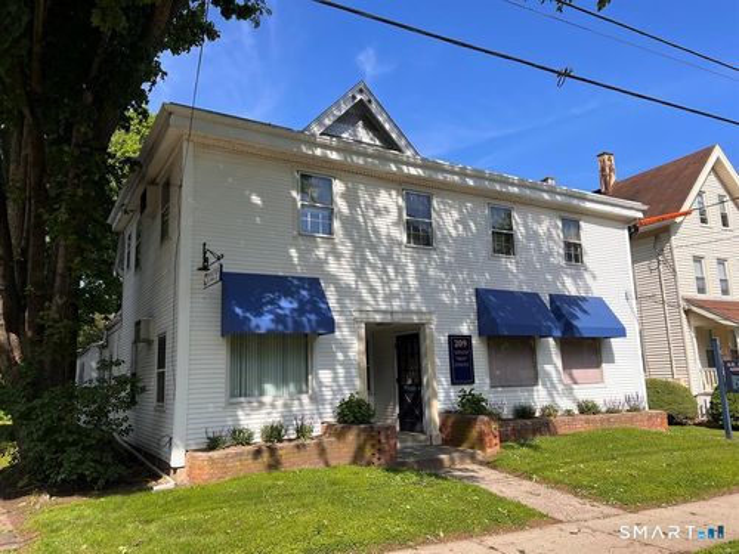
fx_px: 555
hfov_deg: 67.3
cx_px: 370
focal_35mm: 26
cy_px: 277
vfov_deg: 53.1
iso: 50
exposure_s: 1/3165
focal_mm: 5.7
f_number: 1.5
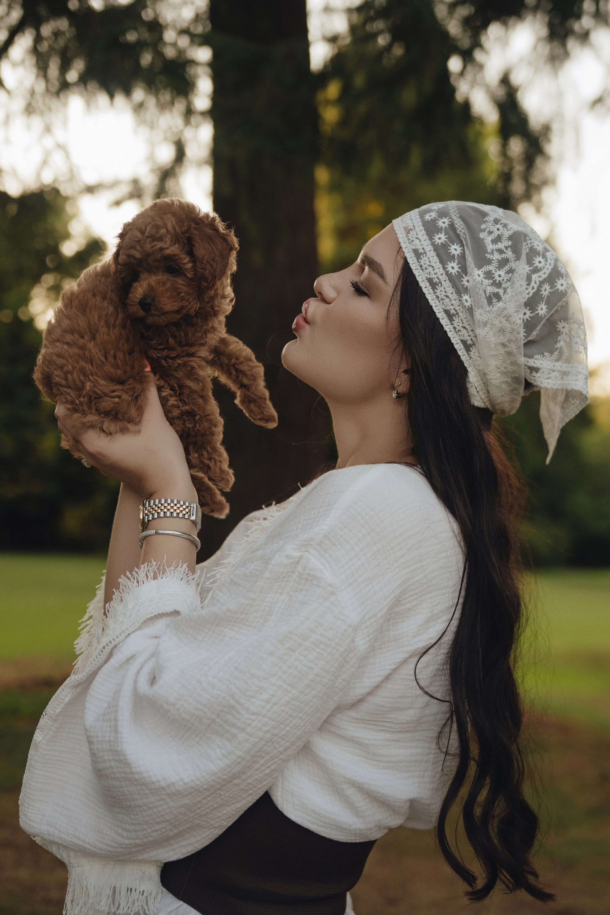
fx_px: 1113
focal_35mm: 44
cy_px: 458
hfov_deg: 30.6
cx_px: 305
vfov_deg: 44.7
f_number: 2.8
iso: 320
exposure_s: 1/400
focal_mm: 43.8
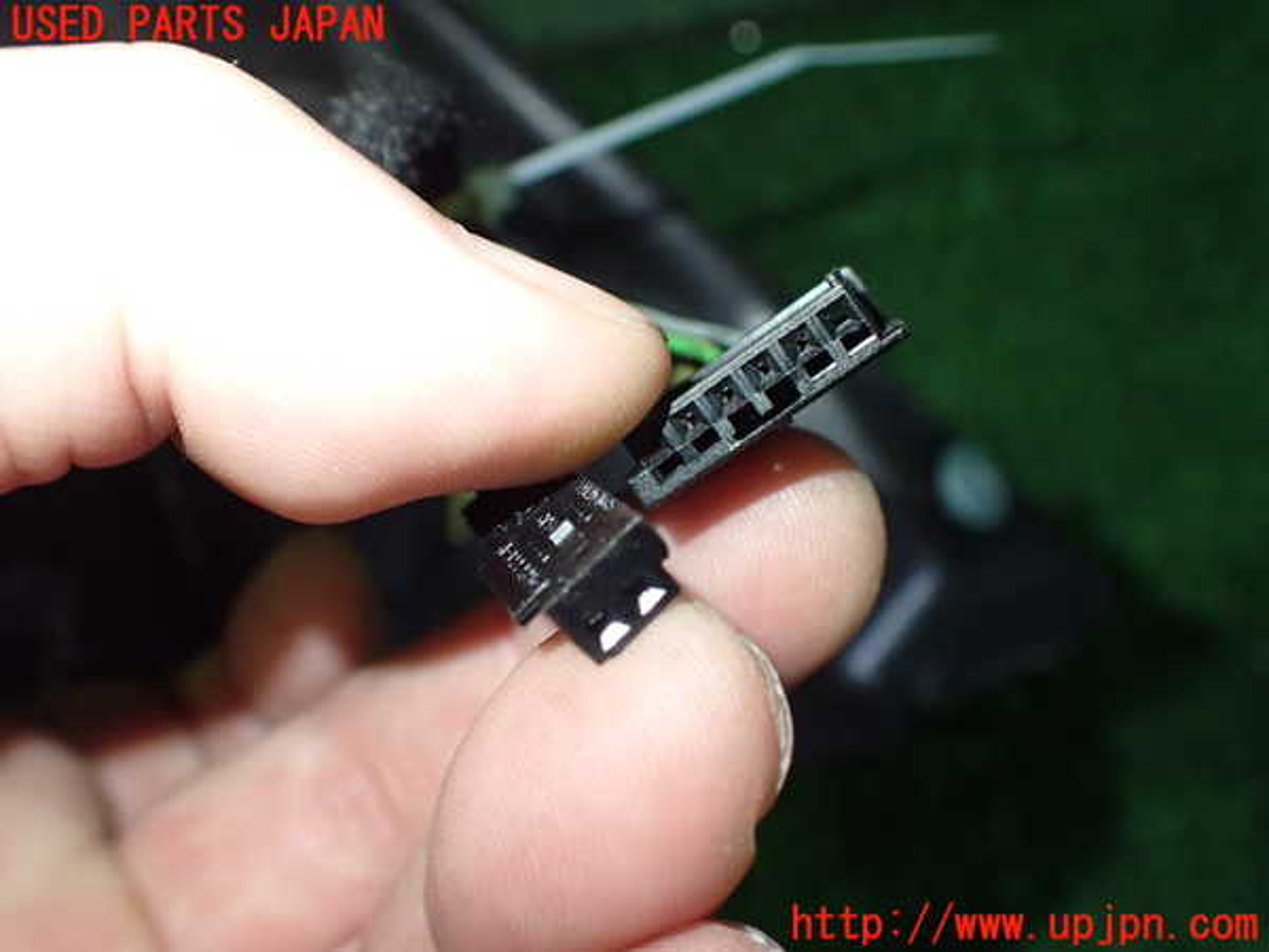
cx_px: 634
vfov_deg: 46.8
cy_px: 476
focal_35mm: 30
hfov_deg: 60.0
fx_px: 1100
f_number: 2.3
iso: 640
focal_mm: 5.4
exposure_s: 1/125
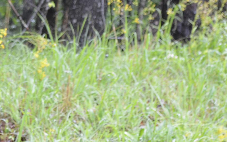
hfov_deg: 8.6
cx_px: -97
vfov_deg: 5.4
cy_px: -45
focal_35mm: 240
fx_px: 1485
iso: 640
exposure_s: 1/60
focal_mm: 48
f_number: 5.3
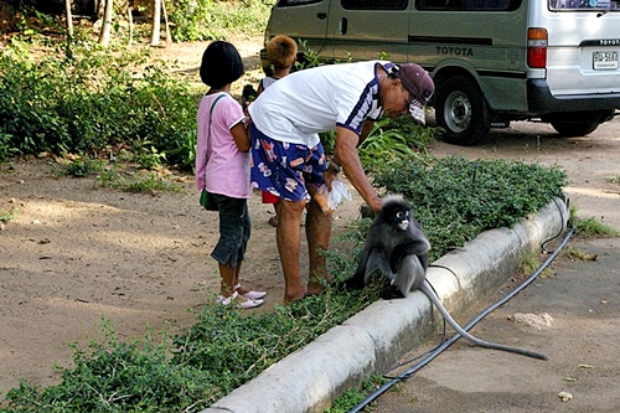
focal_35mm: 68
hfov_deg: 29.9
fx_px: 1162
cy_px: 206
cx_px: 310
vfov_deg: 20.1
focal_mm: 45
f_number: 11
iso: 1600
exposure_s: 1/320
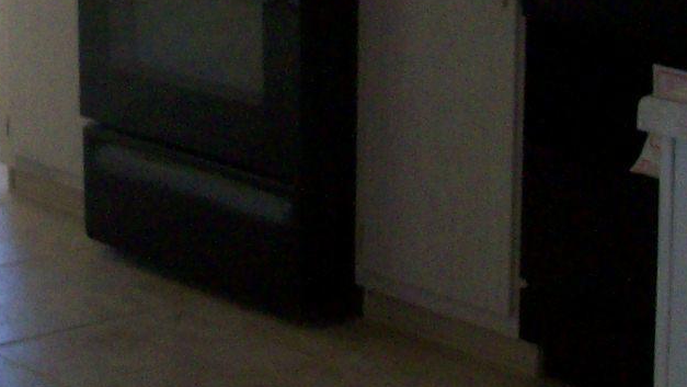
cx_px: 317
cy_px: -206
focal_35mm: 121
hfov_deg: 17.7
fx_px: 2205
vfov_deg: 9.7
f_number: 2.8
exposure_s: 1/146
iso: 160
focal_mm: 5.7
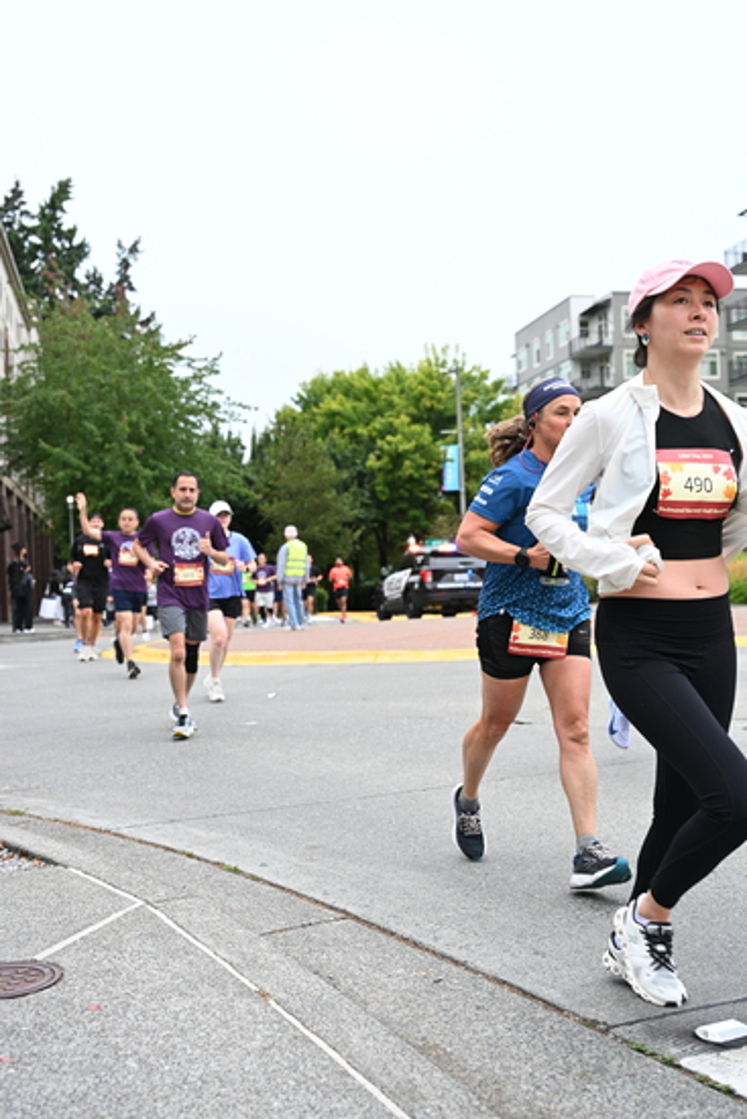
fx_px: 1275
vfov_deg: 47.4
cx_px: 374
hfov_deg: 32.6
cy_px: 560
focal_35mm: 41
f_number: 4
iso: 1600
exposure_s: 1/800
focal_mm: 41
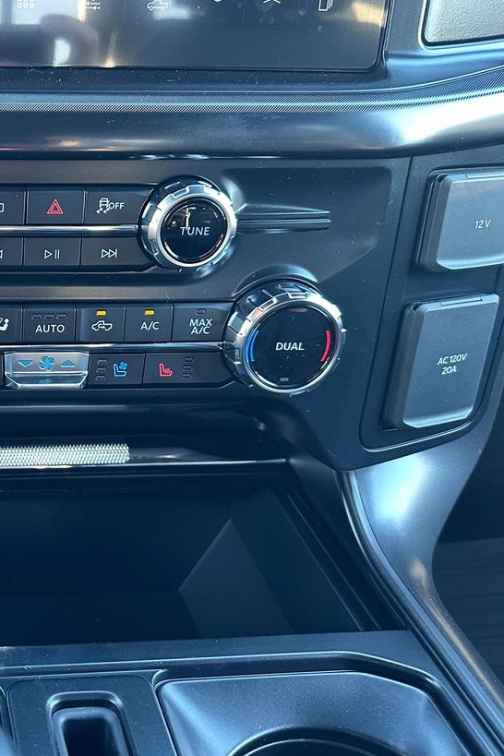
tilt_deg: -29.8
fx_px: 819
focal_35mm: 39
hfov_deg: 30.6
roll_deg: -0.9
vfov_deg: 49.6
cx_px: -49
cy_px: 370
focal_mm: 6.86
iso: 400
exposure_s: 1/54
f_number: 1.78
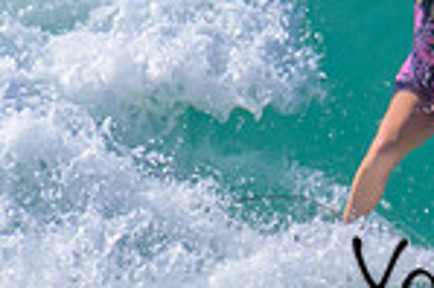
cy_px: 114
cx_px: 676
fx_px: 51565
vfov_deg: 0.3
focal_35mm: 4282
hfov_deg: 0.5
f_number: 11
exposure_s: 1/2000
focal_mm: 800
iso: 1100
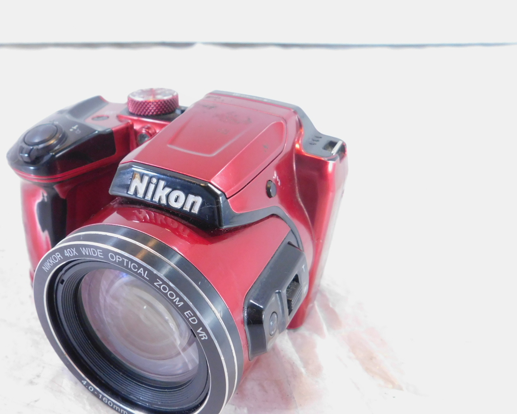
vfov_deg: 48.4
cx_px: 184
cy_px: 237
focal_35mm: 30
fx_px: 459
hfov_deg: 57.8
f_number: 3
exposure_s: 1/30
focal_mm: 4
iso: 400
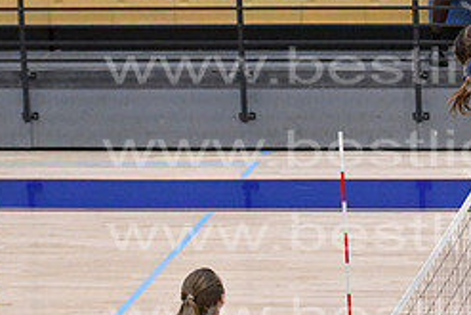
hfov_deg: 7.1
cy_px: 112
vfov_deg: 4.8
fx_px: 3783
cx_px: 540
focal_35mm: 289
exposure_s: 1/1000
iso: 6400
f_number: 3.2
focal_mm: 82
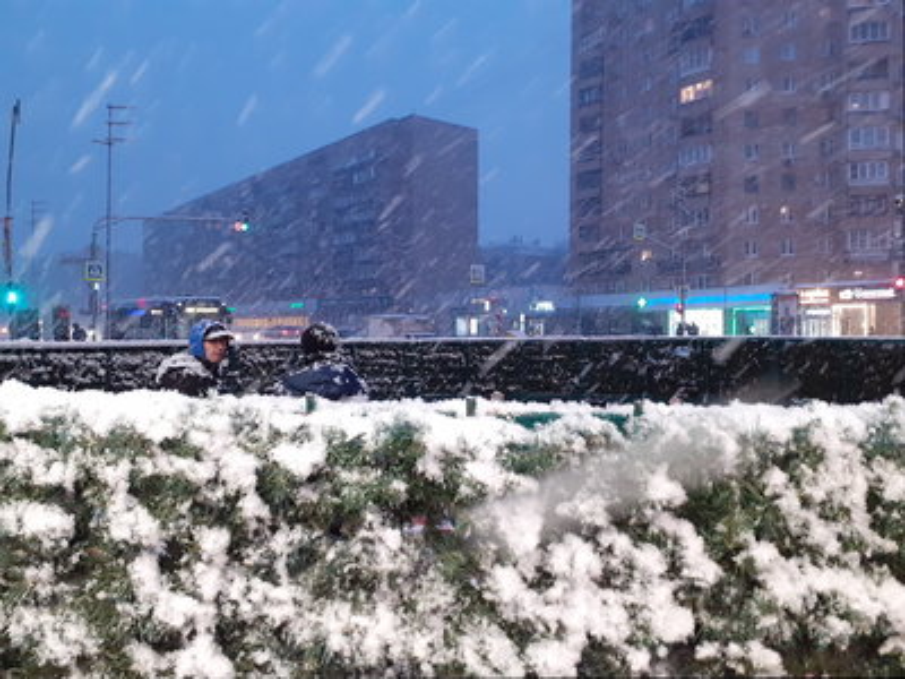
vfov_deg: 51.4
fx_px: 706
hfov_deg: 65.3
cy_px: 340
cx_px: 452
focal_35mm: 27
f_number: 1.9
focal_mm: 3.6
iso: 200
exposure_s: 1/33
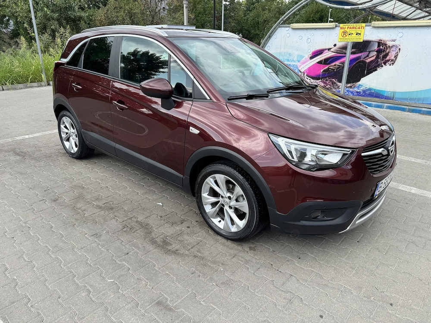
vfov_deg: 56.8
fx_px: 299
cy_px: 162
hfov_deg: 71.6
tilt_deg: -20.9
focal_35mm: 24
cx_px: 216
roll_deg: -0.9
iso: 80
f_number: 1.78
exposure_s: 1/1059
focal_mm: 6.76
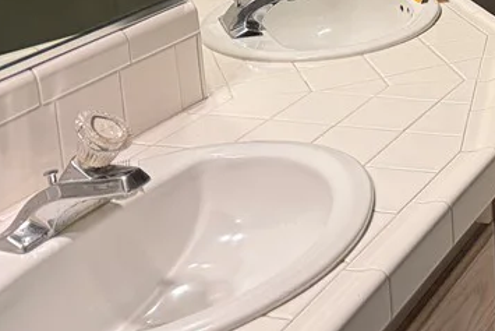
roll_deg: +0.3
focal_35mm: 72
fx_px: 990
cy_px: -141
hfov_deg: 23.5
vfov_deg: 17.4
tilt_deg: -9.4
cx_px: 701
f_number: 1.78
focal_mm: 6.76
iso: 200
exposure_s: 1/60
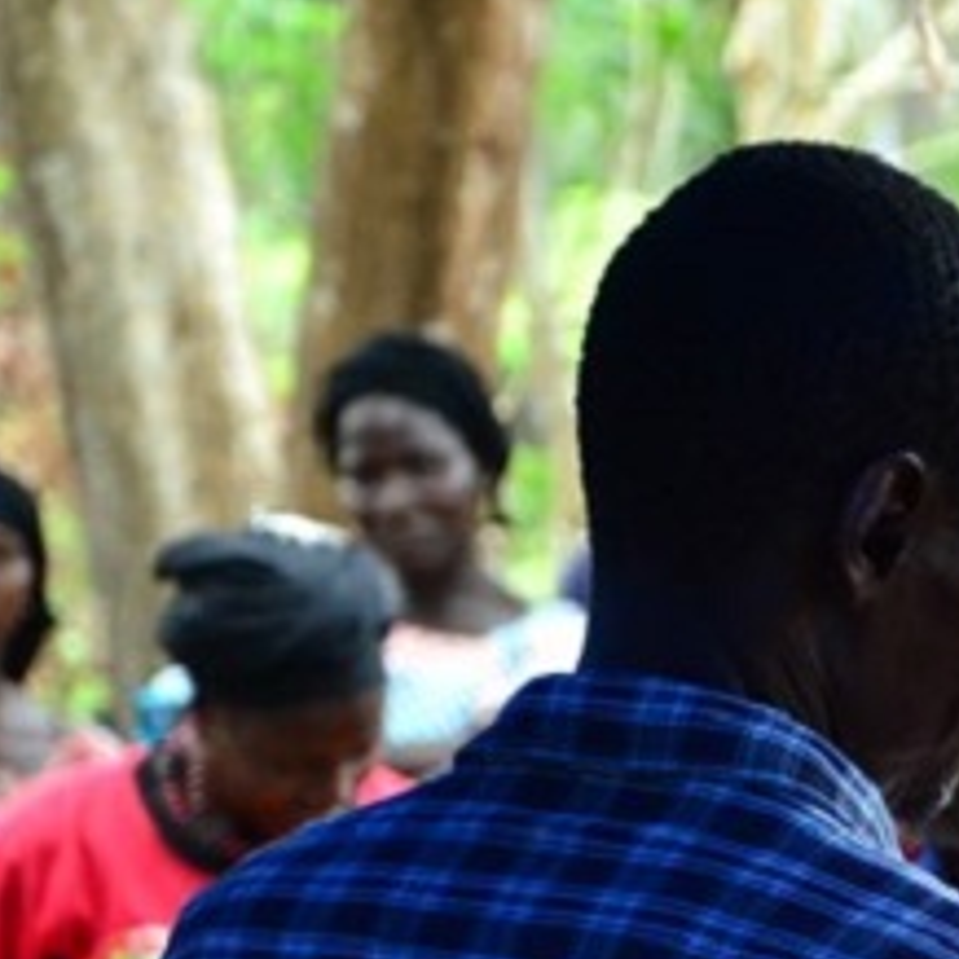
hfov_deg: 4.9
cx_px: 1588
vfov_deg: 5.0
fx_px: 11019
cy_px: 1054
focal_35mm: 352
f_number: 5.3
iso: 1600
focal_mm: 75
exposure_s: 1/320
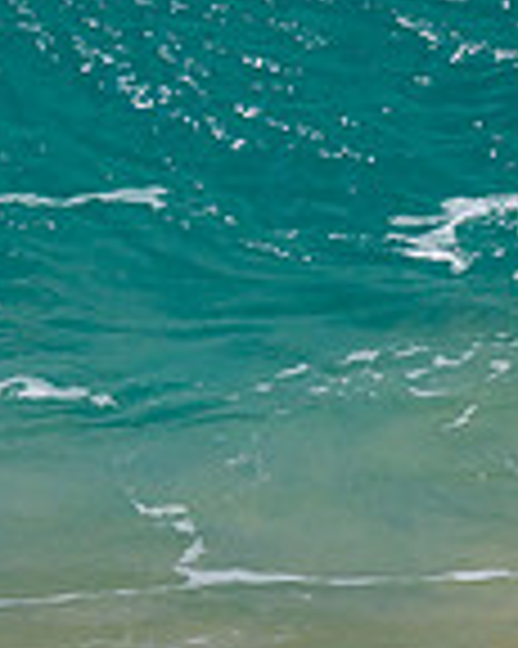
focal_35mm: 4155
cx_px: 625
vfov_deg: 0.5
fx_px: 79709
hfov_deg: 0.4
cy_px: 126
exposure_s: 1/2000
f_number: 6.3
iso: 320
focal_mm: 800
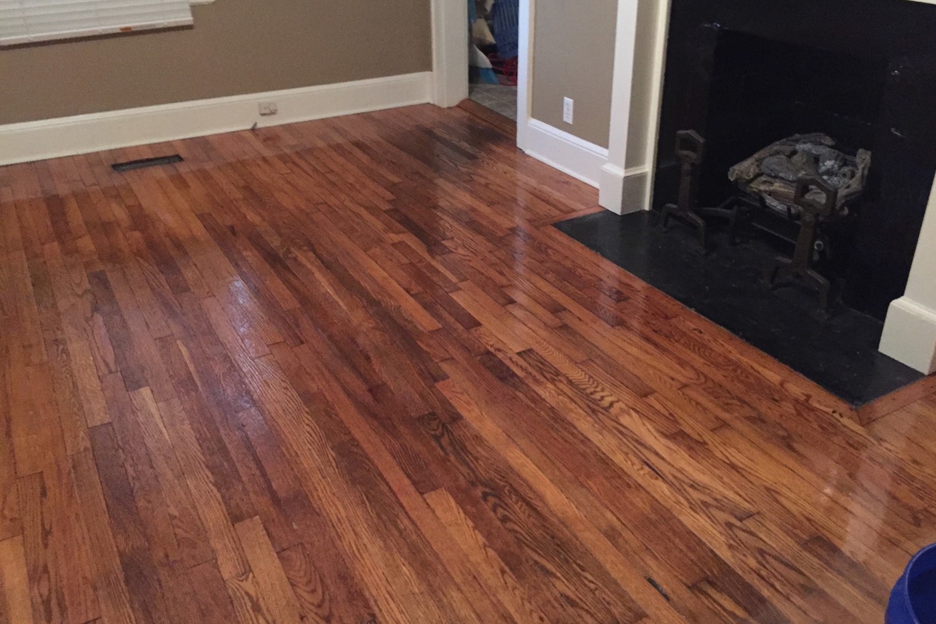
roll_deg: -1.7
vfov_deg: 42.3
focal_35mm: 31
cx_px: 478
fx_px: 806
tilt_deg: -26.4
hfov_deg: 60.3
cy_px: 279
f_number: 2.2
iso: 400
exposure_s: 1/15
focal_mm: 4.15
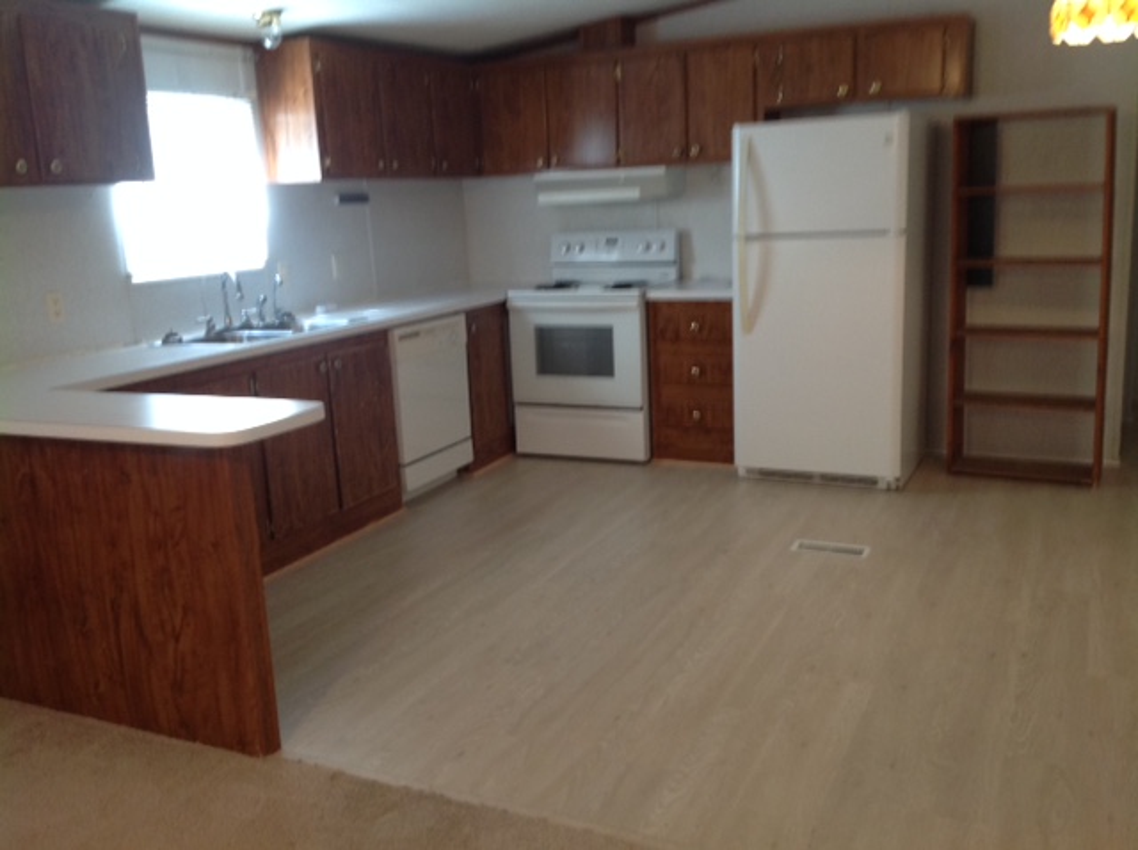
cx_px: 569
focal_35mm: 35
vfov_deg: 40.6
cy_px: 425
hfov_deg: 52.7
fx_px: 1149
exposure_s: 1/15
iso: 100
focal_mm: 4.28
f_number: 2.4
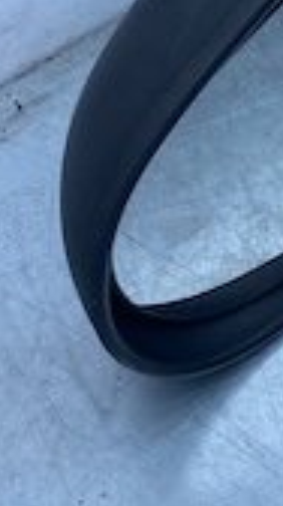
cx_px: 599
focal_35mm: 108
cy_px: -84
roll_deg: -1.3
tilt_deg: -42.6
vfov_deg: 18.9
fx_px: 1447
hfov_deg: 10.2
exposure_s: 1/1043
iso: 32
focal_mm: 4.25
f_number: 1.8
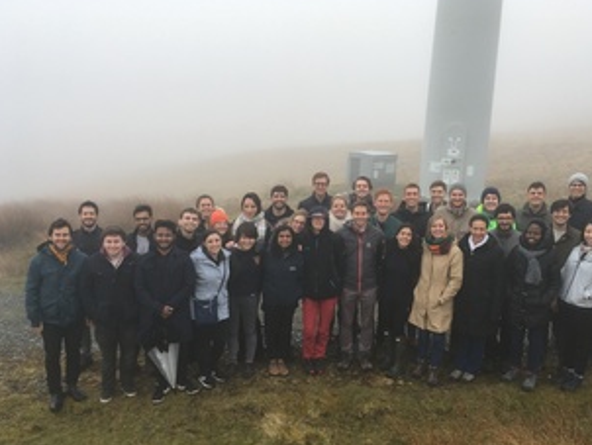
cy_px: 243
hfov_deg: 52.4
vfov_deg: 40.7
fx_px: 599
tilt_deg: -15.5
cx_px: 338
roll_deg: -2.9
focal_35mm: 35
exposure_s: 1/150
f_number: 2.2
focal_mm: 4.15
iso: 25
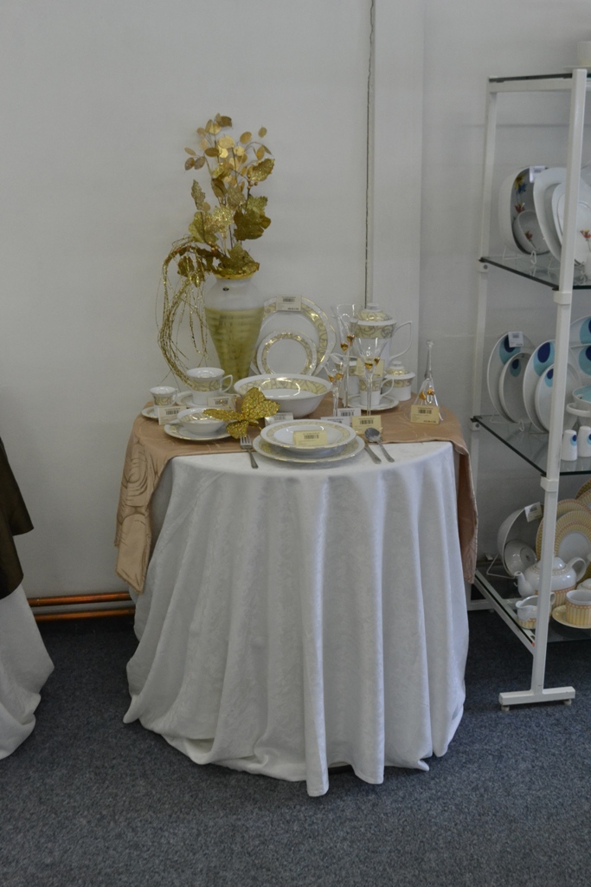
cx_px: 296
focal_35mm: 44
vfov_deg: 45.0
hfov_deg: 30.9
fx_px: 1071
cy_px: 444
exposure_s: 1/50
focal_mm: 29
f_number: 8
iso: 1600
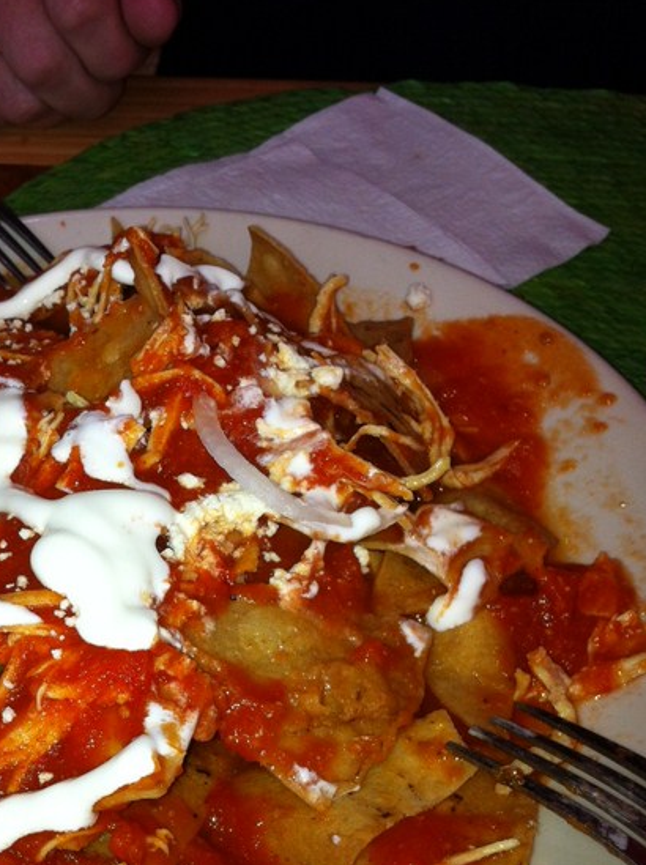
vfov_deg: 37.1
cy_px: 585
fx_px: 1272
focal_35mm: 51
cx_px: 197
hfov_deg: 28.2
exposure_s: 1/51
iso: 80
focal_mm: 3.85
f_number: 2.8
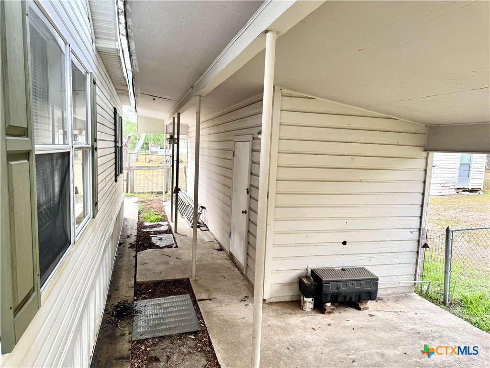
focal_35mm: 24
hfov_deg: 71.6
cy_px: 184
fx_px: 340
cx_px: 245
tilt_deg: -7.2
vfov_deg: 56.8
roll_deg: -2.5
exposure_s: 1/334
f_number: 1.78
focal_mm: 6.76
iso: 80
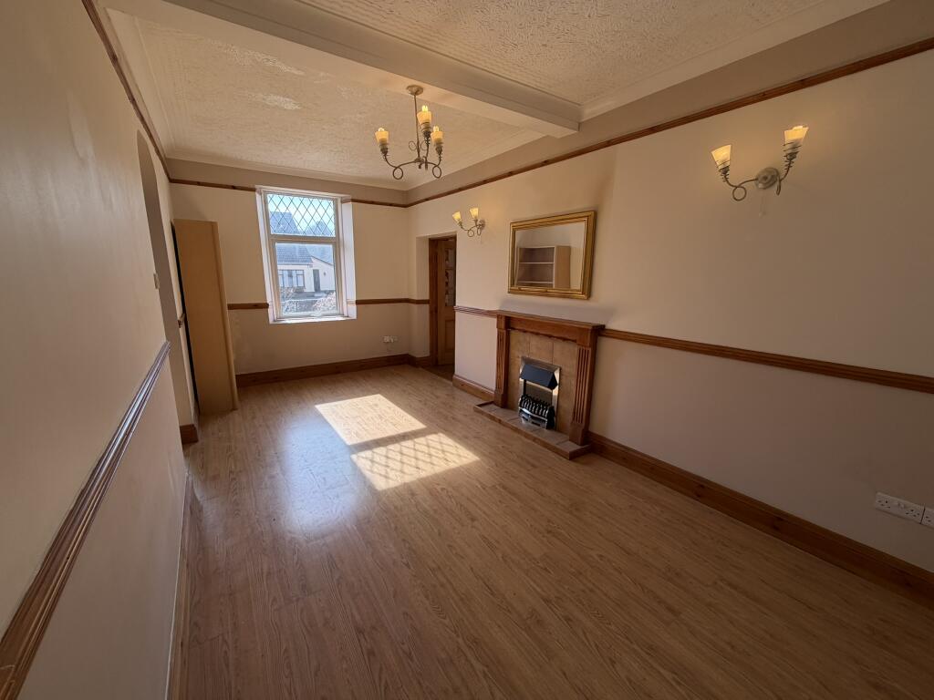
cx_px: 467
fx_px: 378
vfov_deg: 85.7
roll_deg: -0.4
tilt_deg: -12.0
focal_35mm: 14
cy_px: 350
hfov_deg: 102.1
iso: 50
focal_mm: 2.22
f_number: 2.2
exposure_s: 1/361
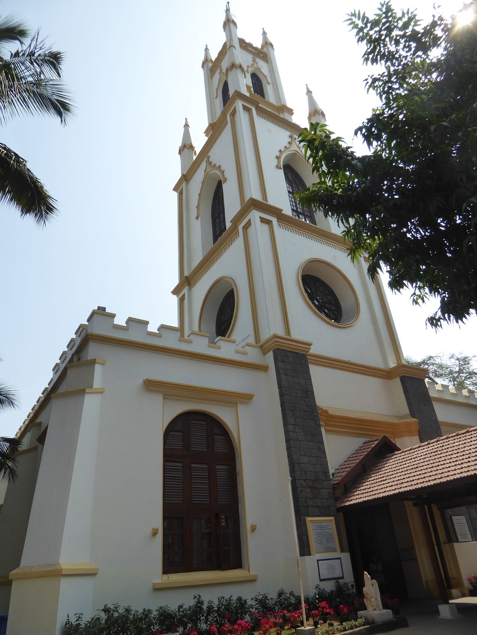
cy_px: 318
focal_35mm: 25
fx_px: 459
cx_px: 238
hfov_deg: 54.9
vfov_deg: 69.4
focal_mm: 4.3
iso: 125
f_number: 3.3
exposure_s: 1/1000
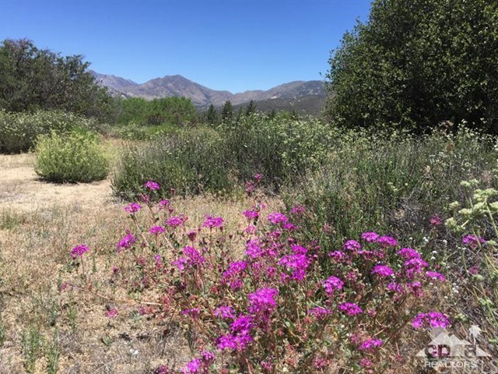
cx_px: 249
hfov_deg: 61.7
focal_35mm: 29
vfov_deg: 48.2
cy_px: 187
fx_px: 417
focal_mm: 4.15
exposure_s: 1/1582
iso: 32
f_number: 2.2
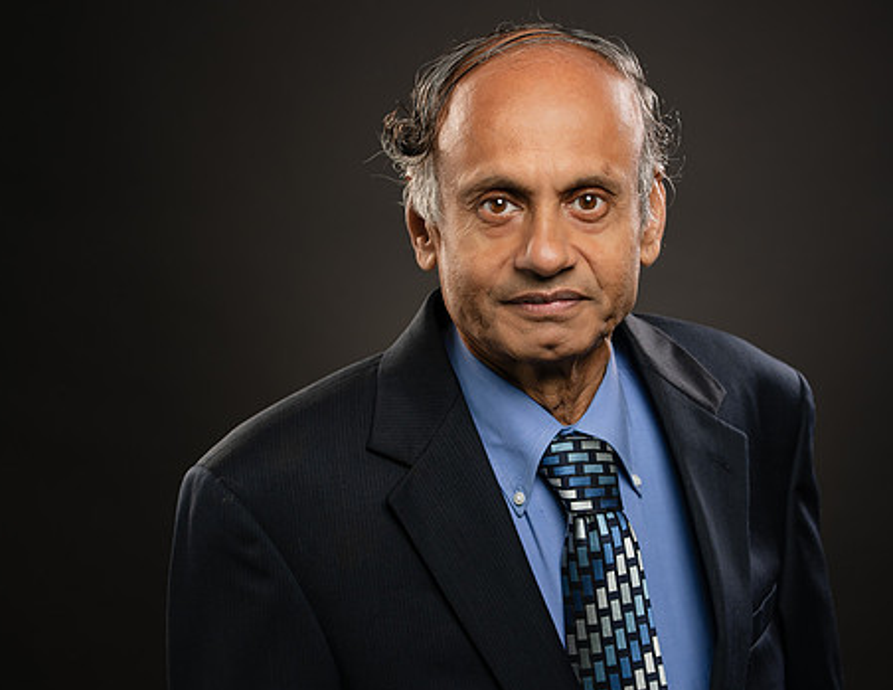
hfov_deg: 16.4
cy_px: 387
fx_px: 3103
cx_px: 512
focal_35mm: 119
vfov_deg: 12.7
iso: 160
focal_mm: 80
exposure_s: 1/250
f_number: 5.6
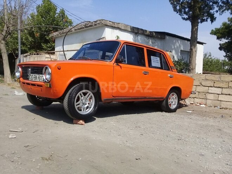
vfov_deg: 45.4
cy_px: 87
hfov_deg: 58.4
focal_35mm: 31
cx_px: 116
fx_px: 208
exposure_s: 1/1391
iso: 50
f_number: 2.2
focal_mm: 3.3
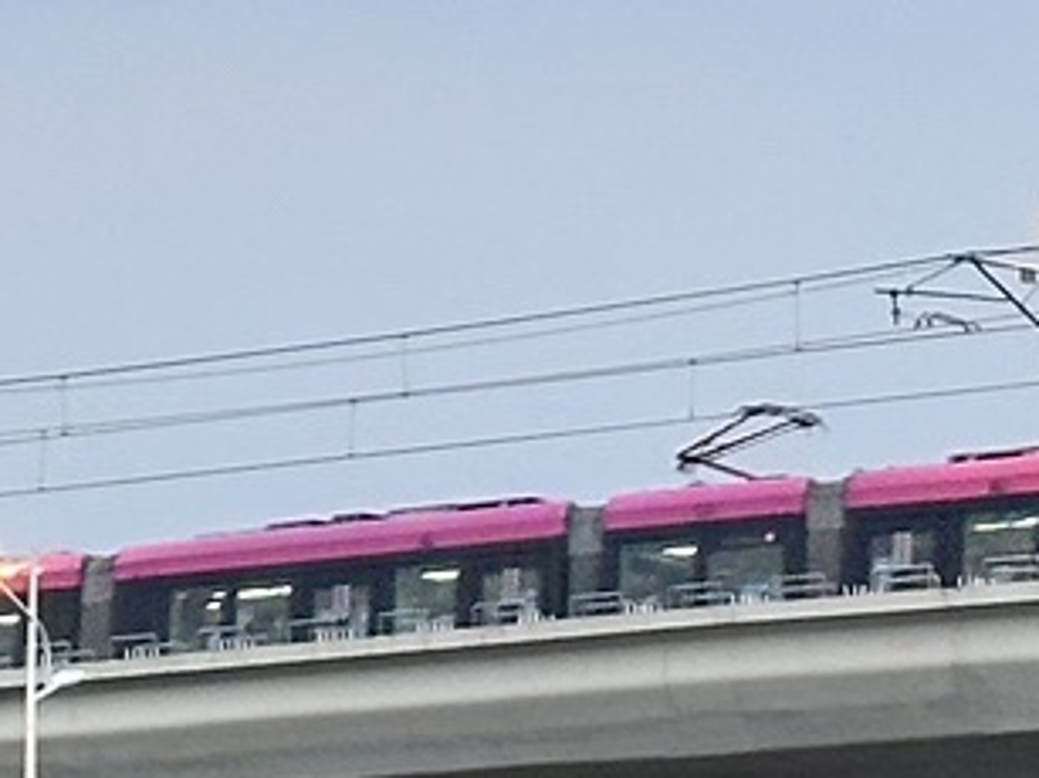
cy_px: -819
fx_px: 9391
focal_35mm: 313
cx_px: 213
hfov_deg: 6.3
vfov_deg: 4.7
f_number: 1.78
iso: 100
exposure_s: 1/100
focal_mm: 6.86
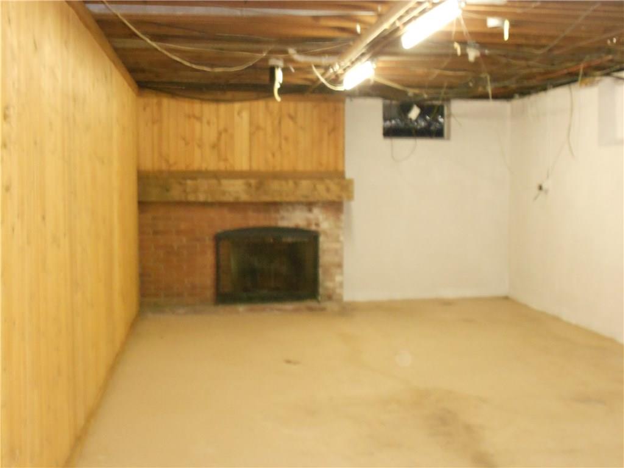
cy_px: 234
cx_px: 312
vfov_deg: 33.6
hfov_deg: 43.9
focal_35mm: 43
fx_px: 775
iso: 800
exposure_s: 1/10
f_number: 4.2
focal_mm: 7.7
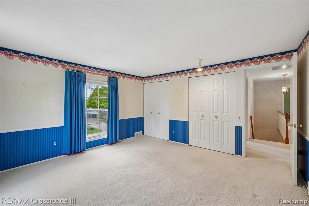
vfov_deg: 77.3
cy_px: 103
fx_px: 129
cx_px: 154
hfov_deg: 100.4
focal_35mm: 15
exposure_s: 1/15
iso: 400
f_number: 8
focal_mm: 10
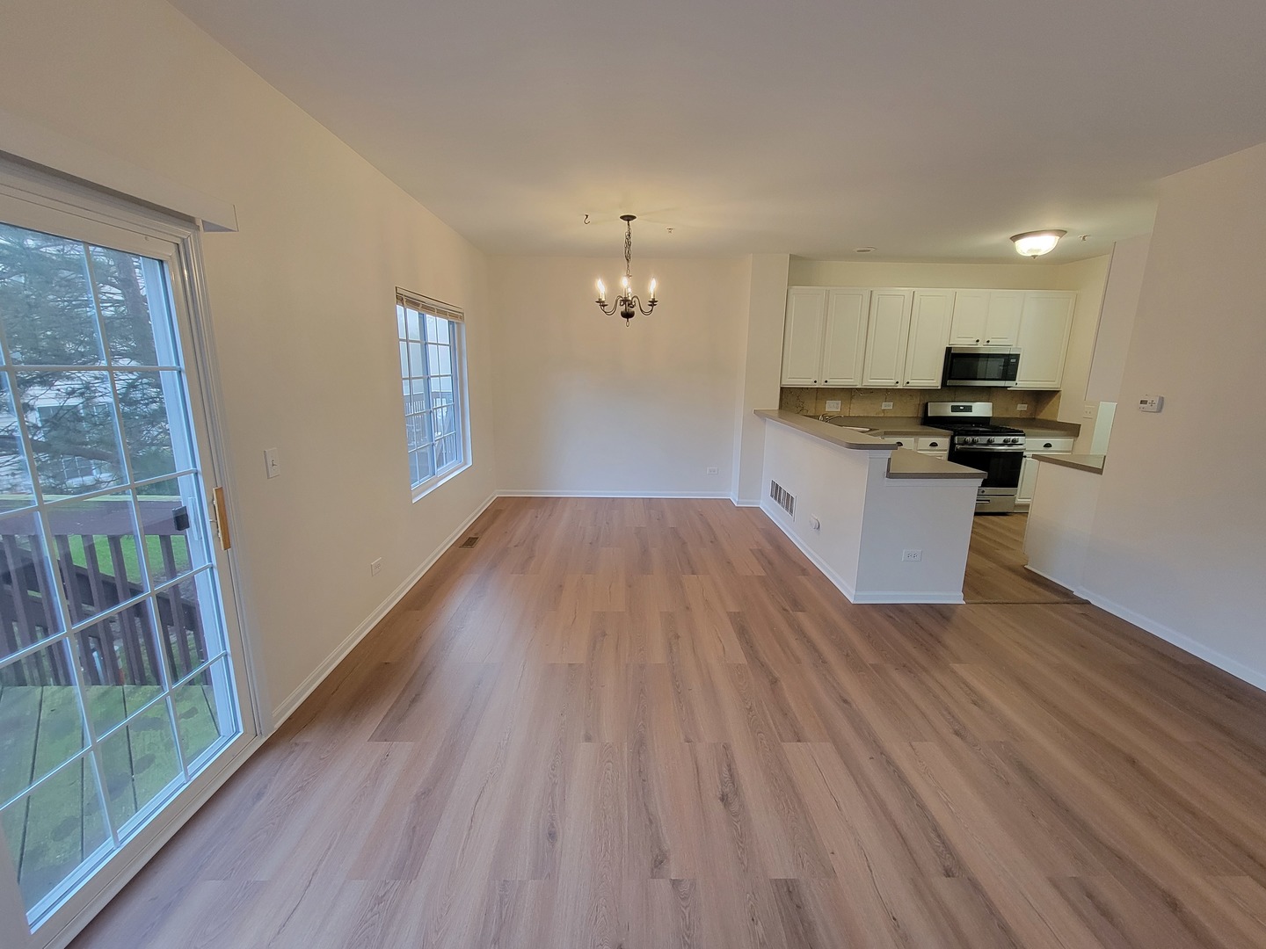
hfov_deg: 106.2
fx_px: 475
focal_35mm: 13
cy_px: 474
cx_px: 633
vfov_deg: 89.9
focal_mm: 2.2
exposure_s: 1/60
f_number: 2.2
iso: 250
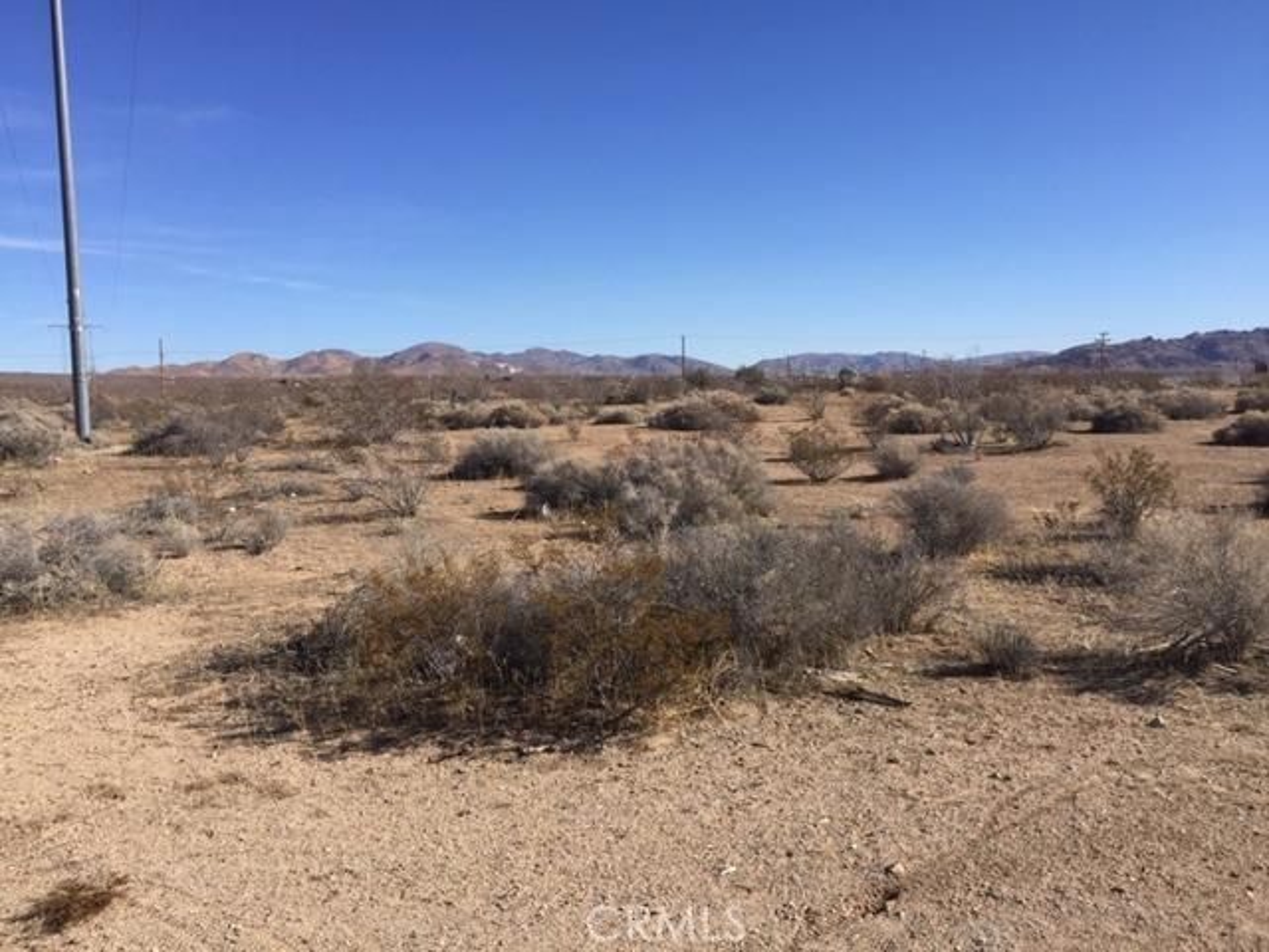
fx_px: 1063
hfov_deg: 61.7
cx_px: 634
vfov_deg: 48.2
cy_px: 476
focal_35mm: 29
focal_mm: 4.15
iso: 32
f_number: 2.2
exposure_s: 1/2475
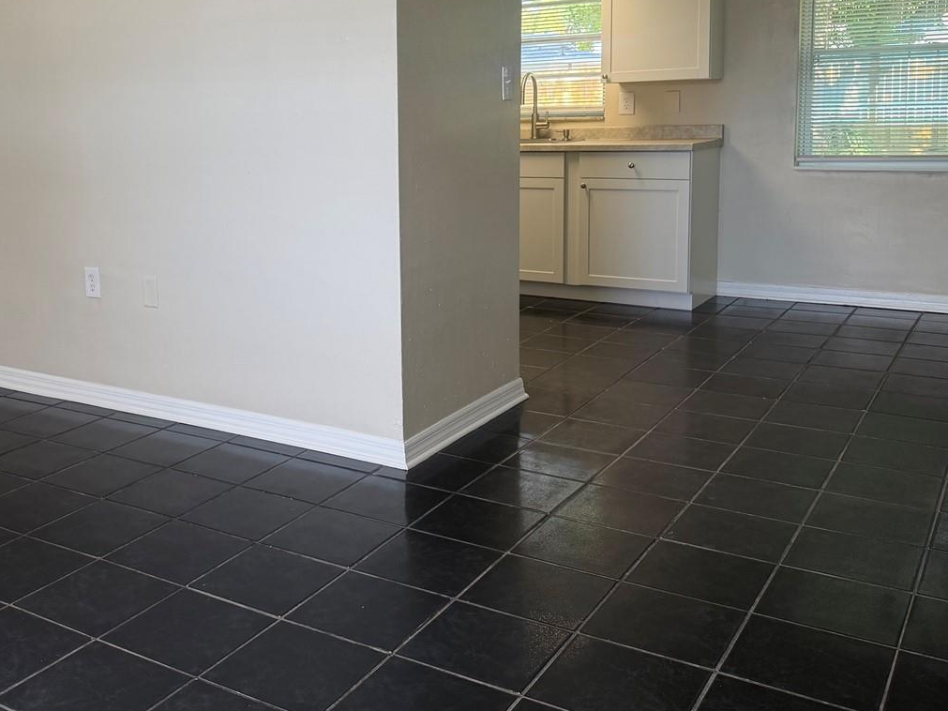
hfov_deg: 47.9
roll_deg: +2.1
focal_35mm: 38
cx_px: 289
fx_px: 1041
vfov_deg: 37.3
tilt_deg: -6.7
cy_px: 236
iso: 100
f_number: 1.78
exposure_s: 1/120
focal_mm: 6.76
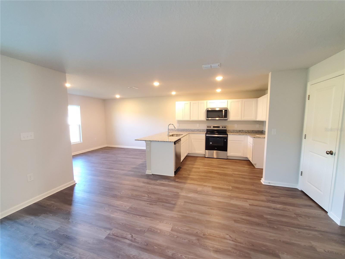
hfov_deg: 106.2
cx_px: 172
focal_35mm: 13
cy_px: 130
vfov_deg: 89.9
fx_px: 130
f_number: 2.2
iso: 400
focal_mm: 1.8
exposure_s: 1/30
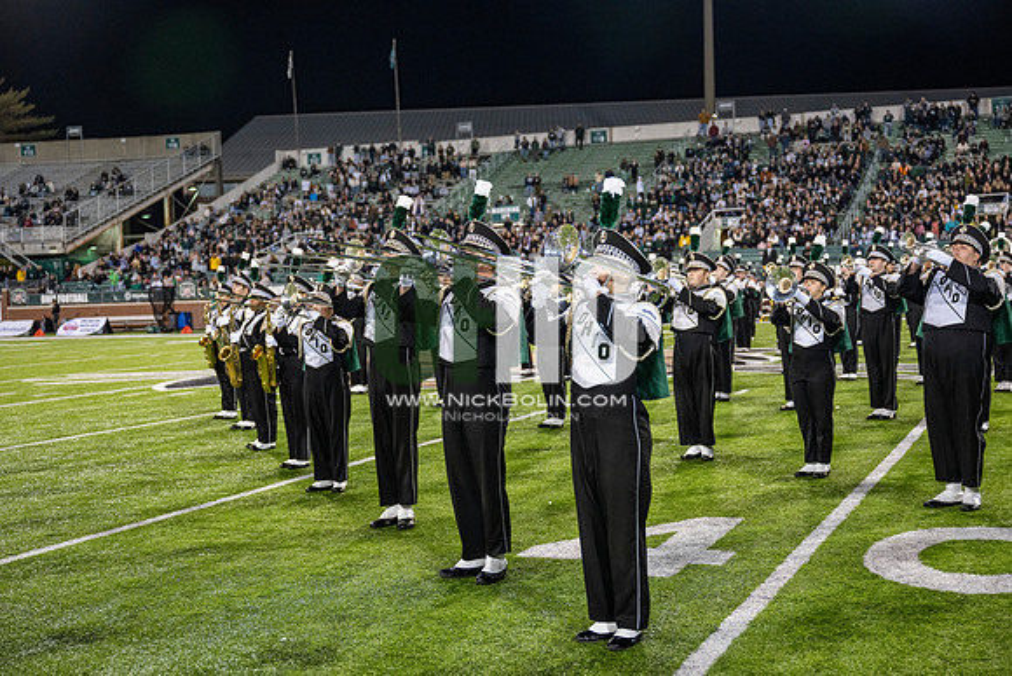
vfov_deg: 28.7
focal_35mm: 47
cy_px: 338
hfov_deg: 41.9
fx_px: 1321
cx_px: 506
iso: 1250
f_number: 3.2
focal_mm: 47
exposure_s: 1/500
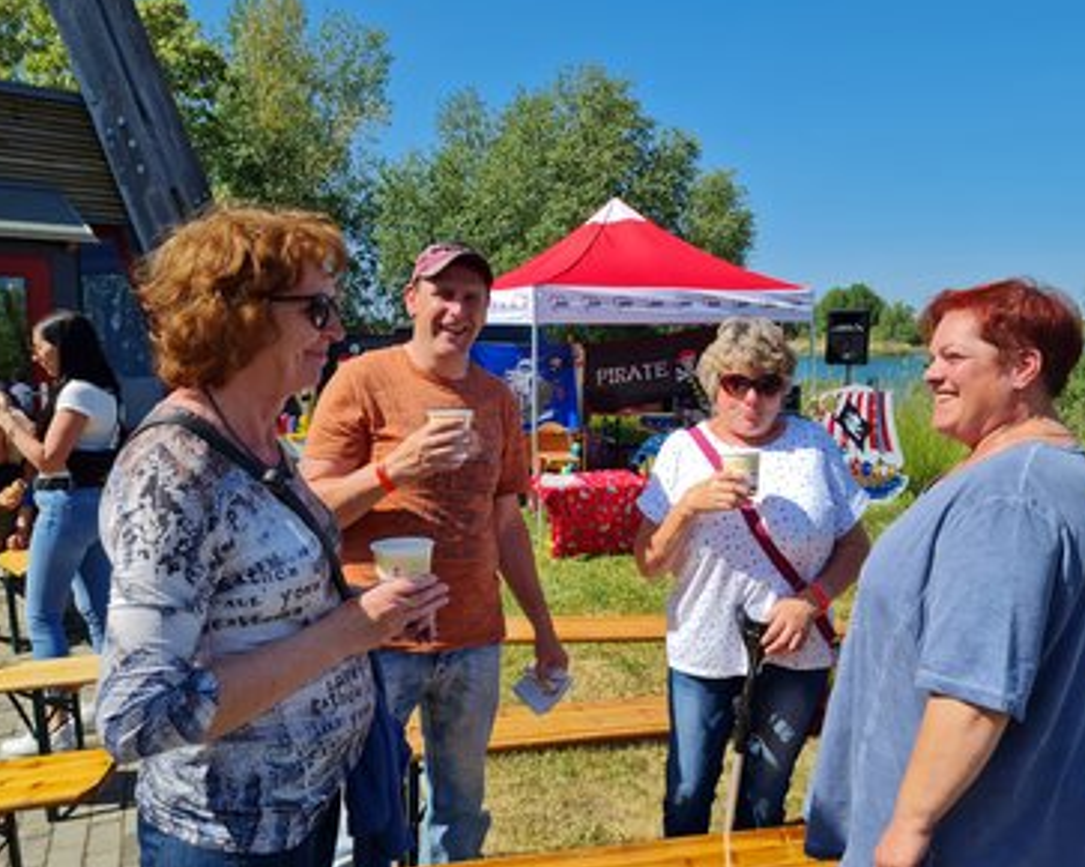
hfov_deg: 62.2
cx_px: 583
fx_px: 899
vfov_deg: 51.5
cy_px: 434
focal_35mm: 28
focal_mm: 5.4
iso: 50
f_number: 1.8
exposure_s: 1/2896
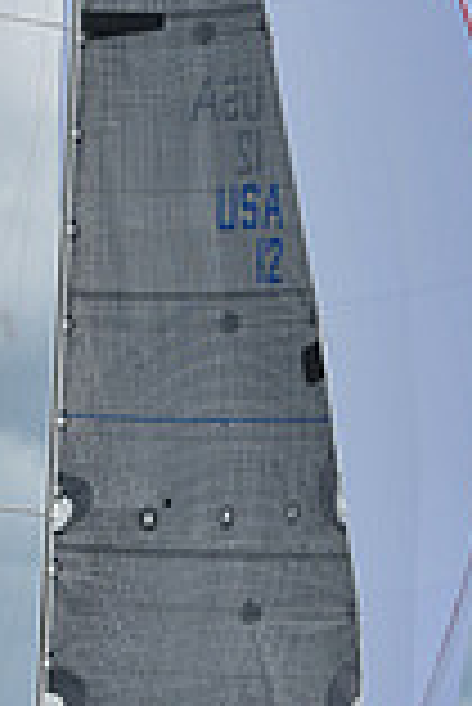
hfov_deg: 4.7
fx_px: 5788
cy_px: 562
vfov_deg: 7.0
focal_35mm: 295
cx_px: 249
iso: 320
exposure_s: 1/1250
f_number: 9
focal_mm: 80
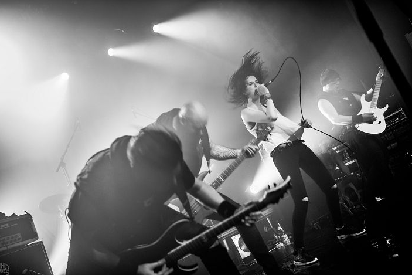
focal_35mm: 41
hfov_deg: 47.4
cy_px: 140
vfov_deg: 32.6
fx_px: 469
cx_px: 203
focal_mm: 40
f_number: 2.8
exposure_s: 1/100
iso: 1600
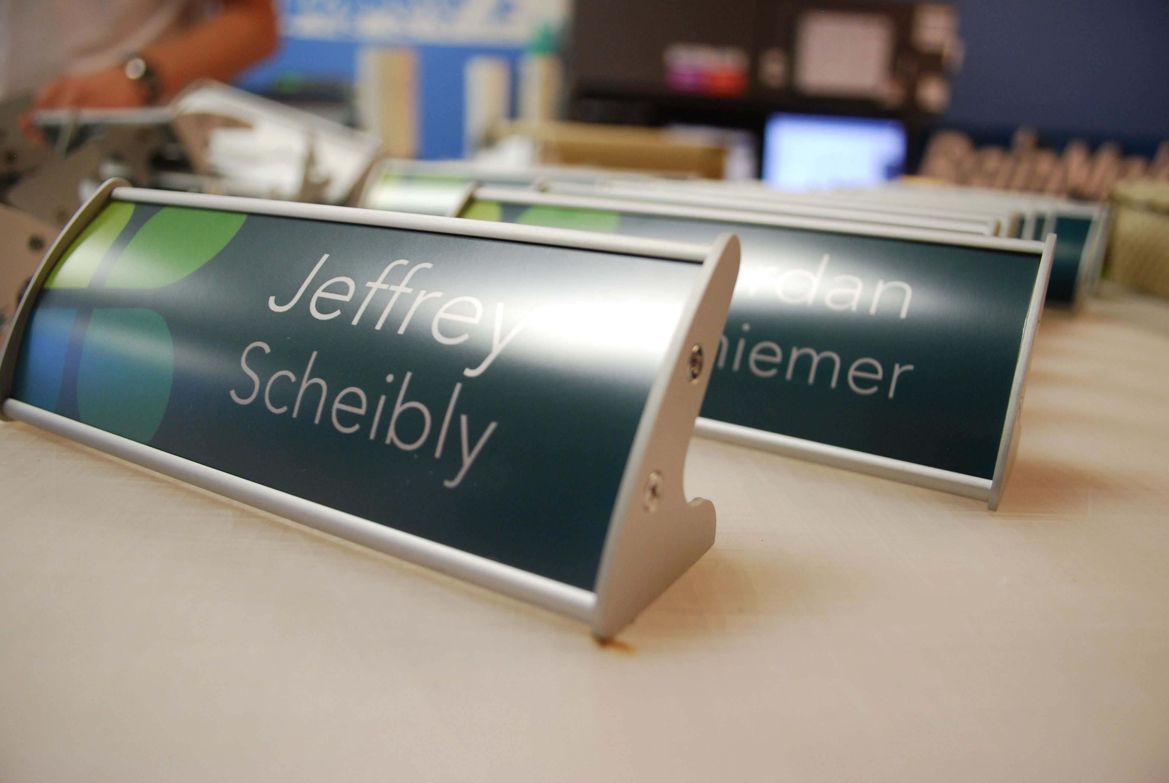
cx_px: 584
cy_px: 392
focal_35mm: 27
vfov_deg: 48.0
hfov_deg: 67.3
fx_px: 878
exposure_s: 1/30
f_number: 3.5
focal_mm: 18
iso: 450
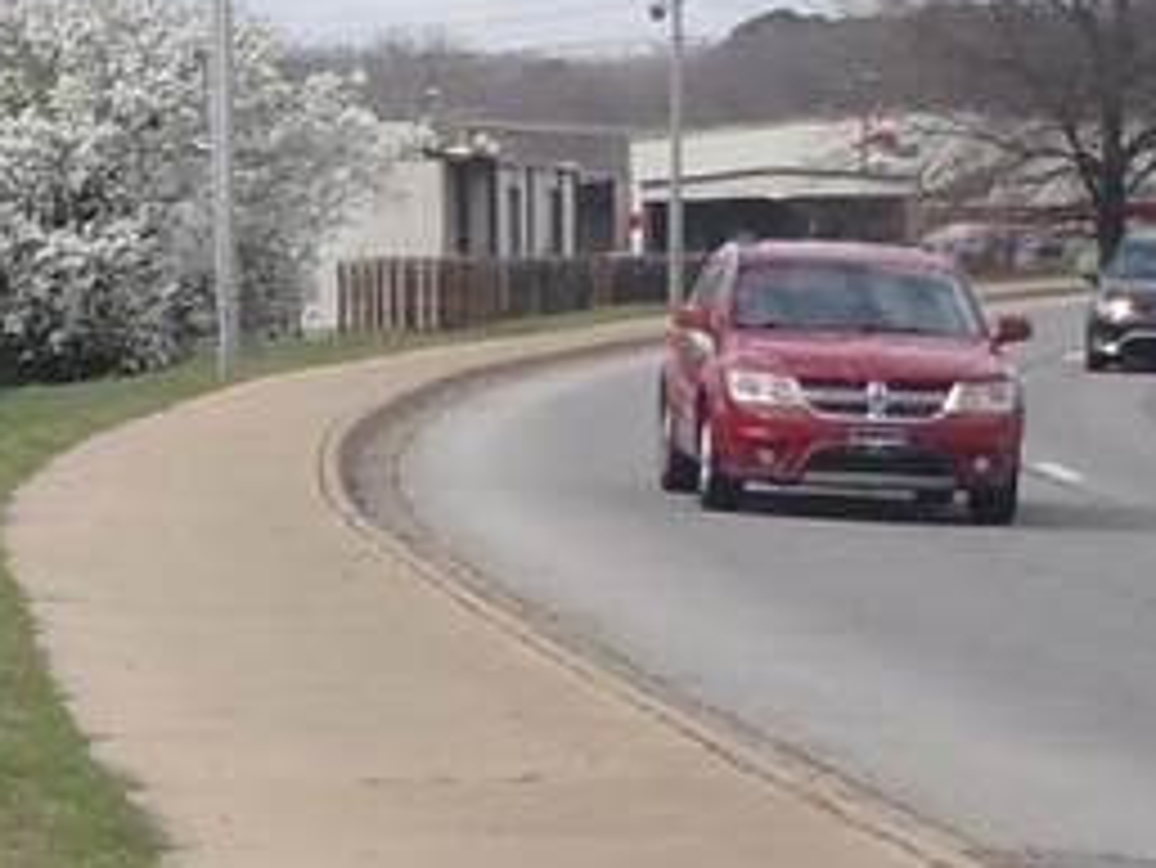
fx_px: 5980
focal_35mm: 179
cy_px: 526
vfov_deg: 8.3
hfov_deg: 10.1
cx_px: -1277
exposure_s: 1/320
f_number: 6.3
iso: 80
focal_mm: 6.53
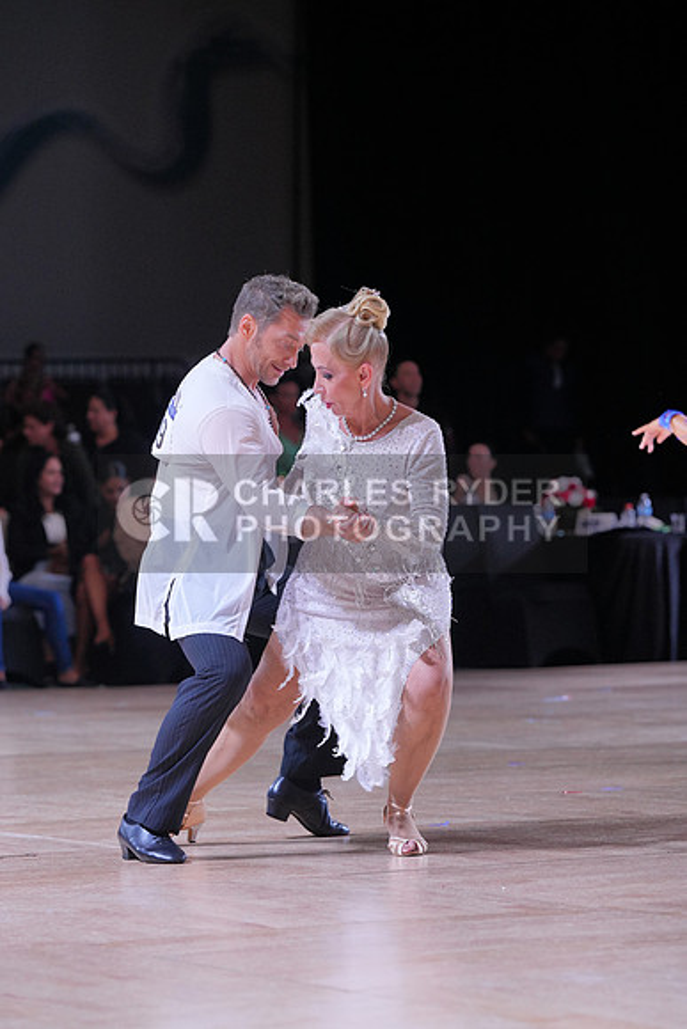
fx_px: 4520
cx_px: 344
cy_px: 514
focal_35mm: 158
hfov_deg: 8.7
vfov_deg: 13.0
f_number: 5
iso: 2000
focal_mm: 158
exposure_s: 1/400
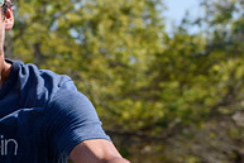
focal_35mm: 315
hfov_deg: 6.5
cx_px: -94
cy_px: 228
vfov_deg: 4.4
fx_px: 2137
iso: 200
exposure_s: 1/640
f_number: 6.3
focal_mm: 70
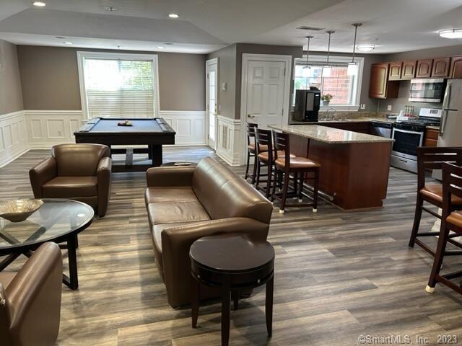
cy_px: 173
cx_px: 231
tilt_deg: -14.4
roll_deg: -0.5
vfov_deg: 53.1
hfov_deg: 67.3
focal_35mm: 26
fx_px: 347
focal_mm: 5.7
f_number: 1.5
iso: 100
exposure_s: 1/60
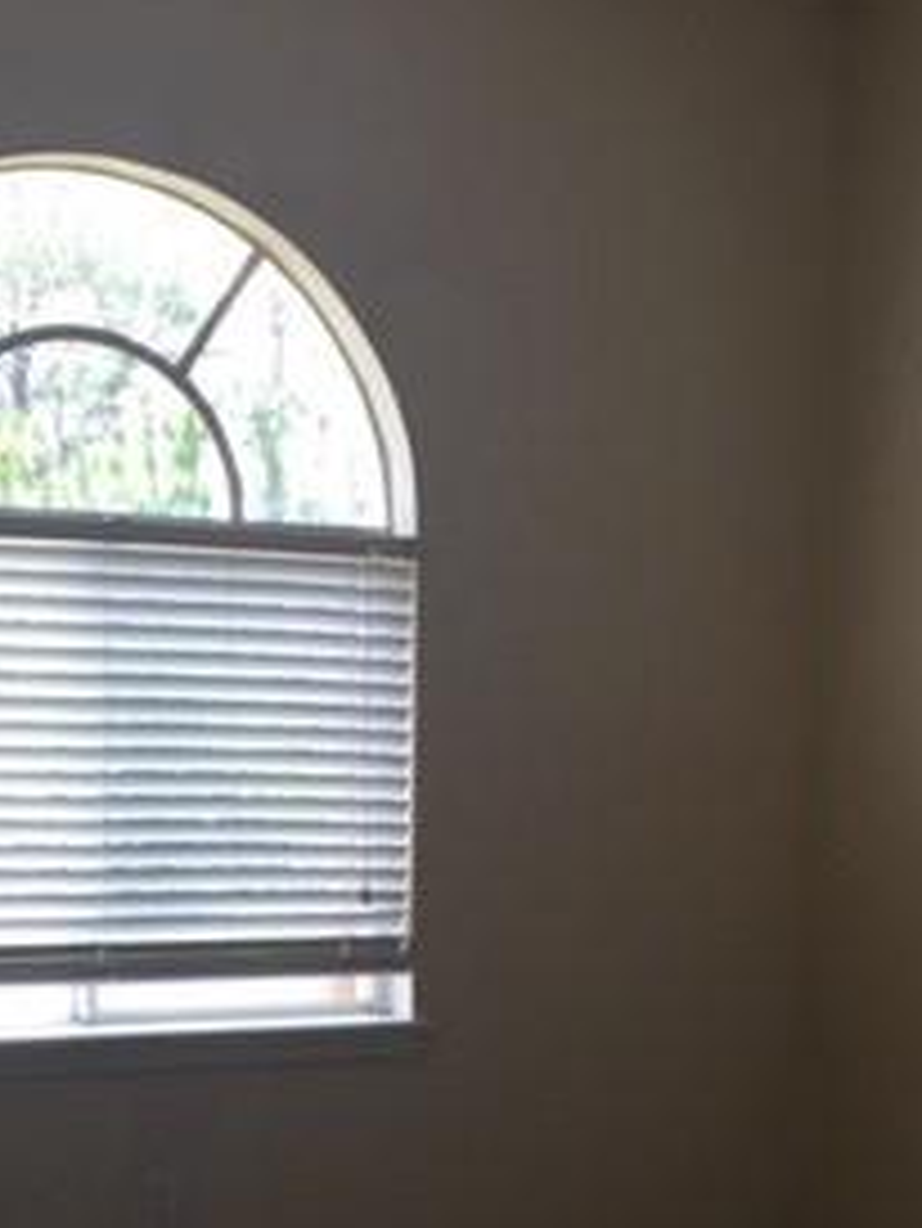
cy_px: 1057
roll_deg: -1.0
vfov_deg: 27.7
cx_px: 355
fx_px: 2413
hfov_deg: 21.6
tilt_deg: -6.4
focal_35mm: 68
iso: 32
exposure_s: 1/60
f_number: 2.2
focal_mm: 4.15
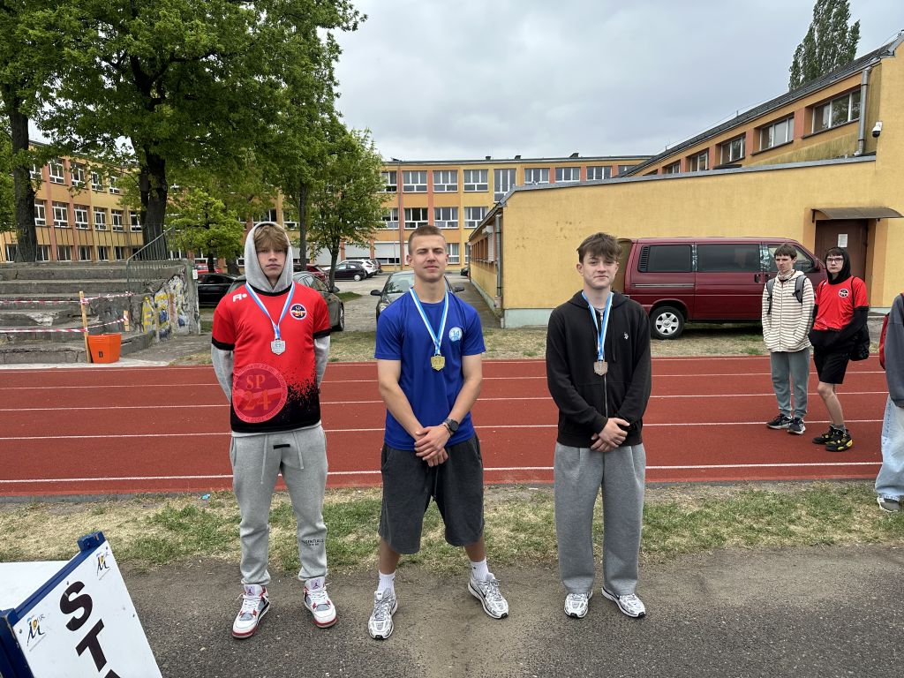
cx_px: 452
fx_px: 627
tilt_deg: -6.1
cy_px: 339
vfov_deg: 56.8
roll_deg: +1.1
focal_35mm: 24
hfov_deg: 71.6
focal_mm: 6.86
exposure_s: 1/1751
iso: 80
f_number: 1.78
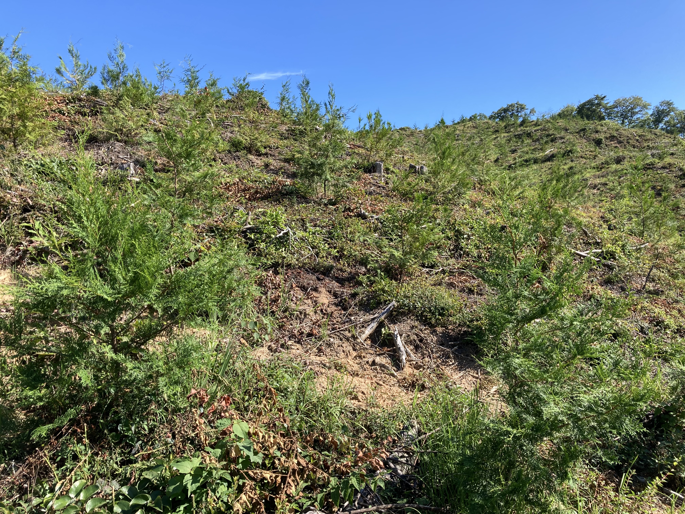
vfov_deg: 49.7
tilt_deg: +0.0
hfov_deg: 63.4
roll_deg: +3.1
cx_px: 342
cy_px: 257
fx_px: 554
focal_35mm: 28
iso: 20
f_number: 1.8
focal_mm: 3.99
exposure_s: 1/813
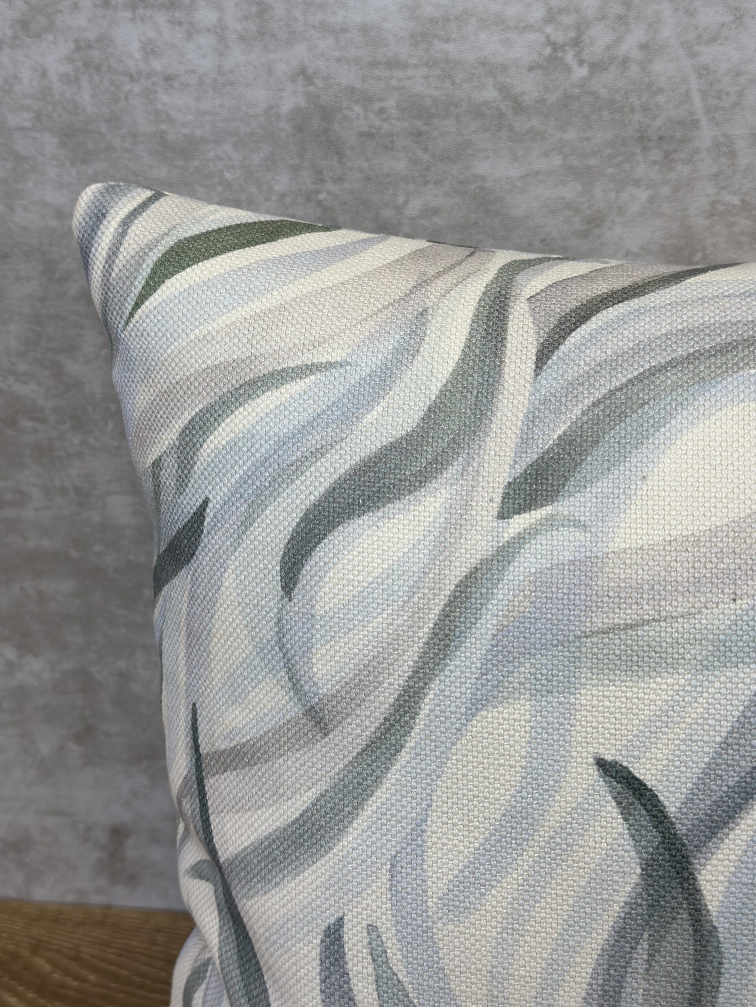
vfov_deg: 39.7
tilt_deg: -24.9
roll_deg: +1.5
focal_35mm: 48
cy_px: 504
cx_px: 378
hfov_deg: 30.3
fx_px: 1398
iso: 80
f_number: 1.78
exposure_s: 1/433
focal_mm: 6.86
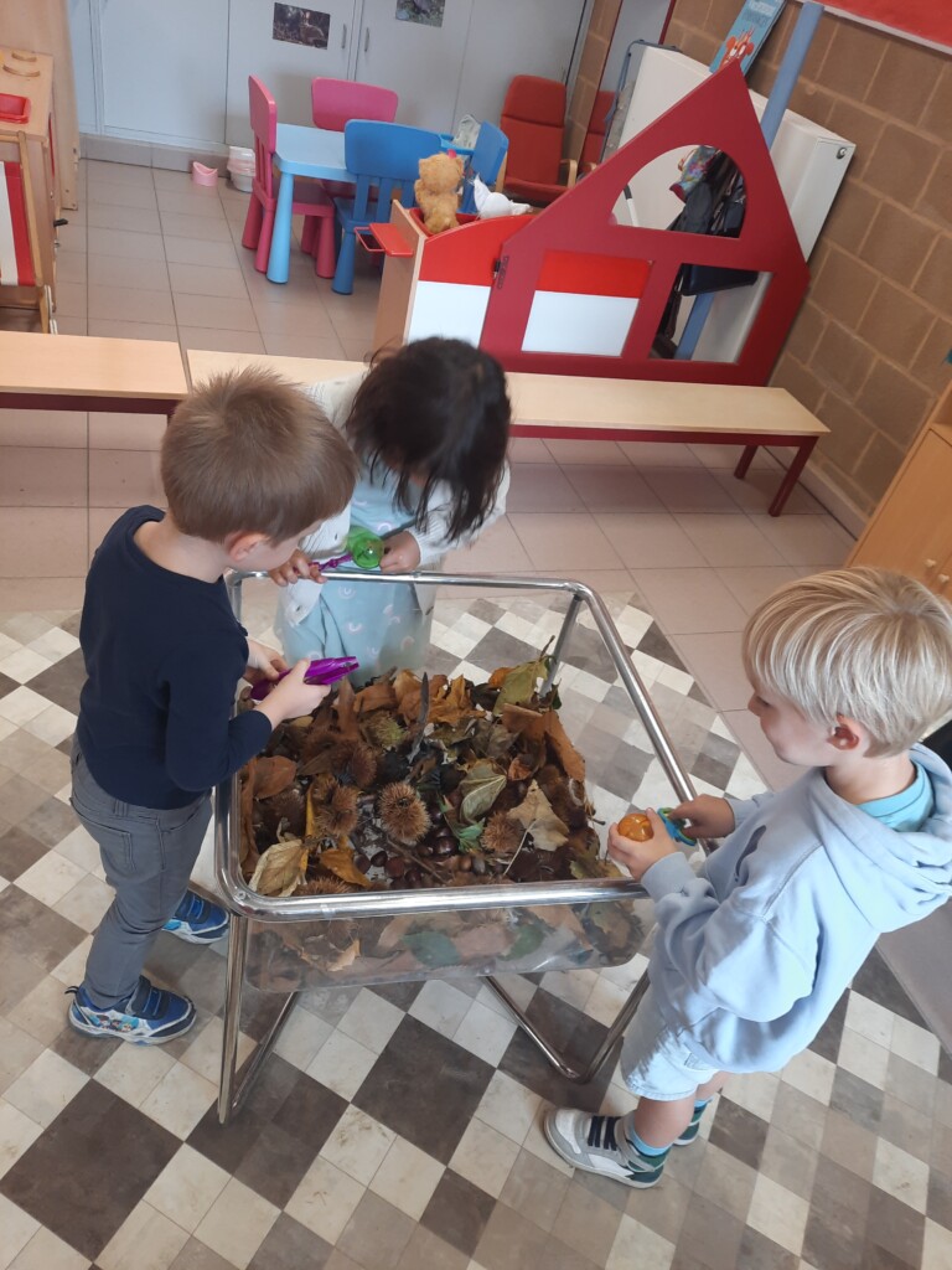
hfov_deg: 54.9
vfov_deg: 69.4
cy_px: 635
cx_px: 476
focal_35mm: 25
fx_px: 917
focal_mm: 4.6
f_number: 2
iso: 160
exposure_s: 1/50
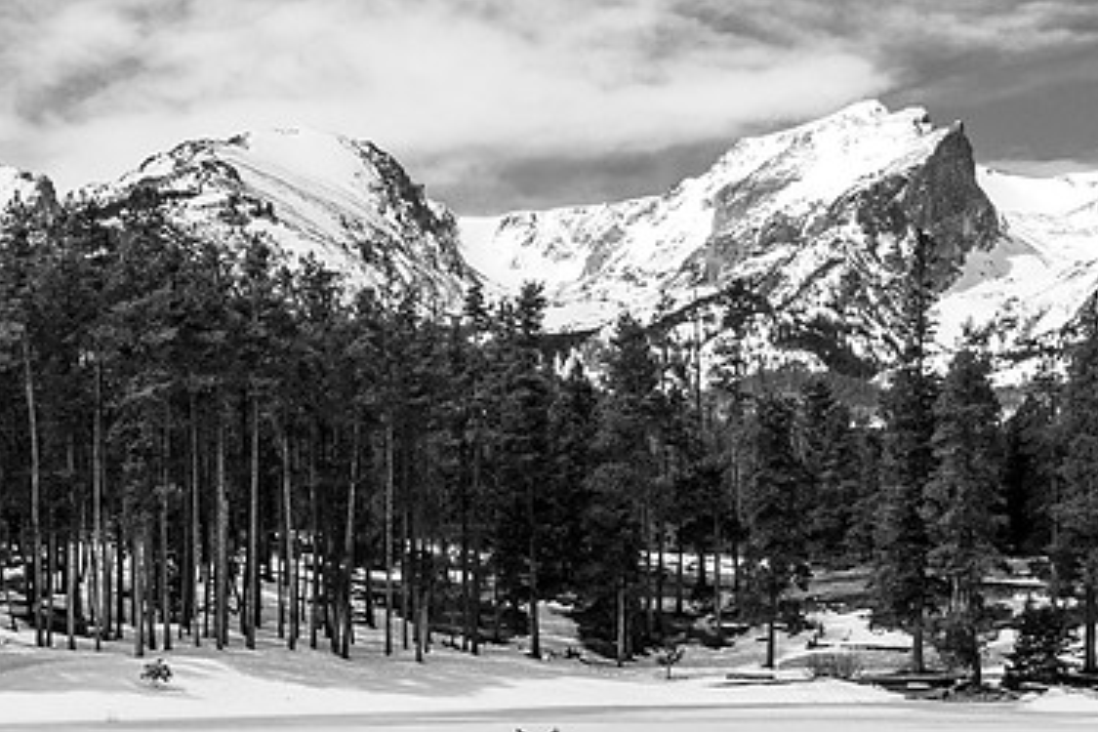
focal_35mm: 97
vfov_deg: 13.9
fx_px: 2958
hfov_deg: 20.9
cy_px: 722
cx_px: 756
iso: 250
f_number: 14
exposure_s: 1/640
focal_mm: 26
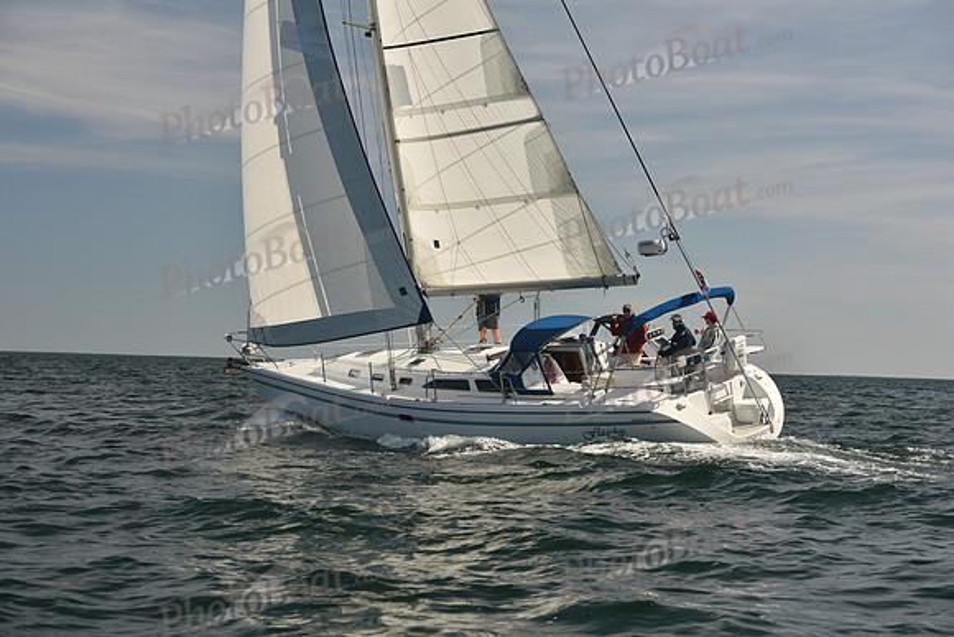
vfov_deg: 17.5
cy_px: 318
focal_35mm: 78
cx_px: 477
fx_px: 2067
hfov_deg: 26.0
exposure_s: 1/640
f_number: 7.1
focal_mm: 78
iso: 250
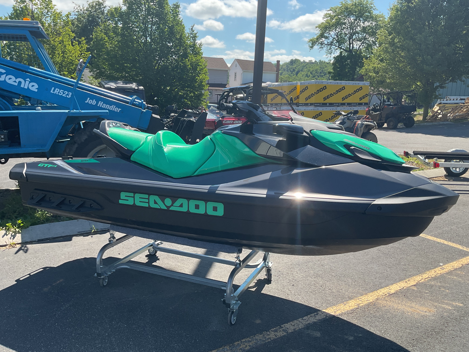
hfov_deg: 61.7
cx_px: 234
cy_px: 176
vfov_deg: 48.2
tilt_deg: -11.9
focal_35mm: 29
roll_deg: -2.2
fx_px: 393
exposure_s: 1/898
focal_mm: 3
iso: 16
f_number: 1.8
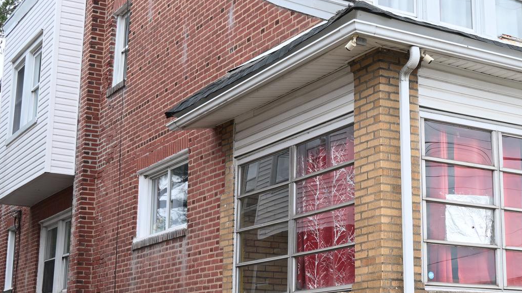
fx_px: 934
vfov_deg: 17.8
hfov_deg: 30.9
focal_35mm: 68
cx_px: 369
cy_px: 185
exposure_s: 1/125
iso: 100
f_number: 7.1
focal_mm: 21.5
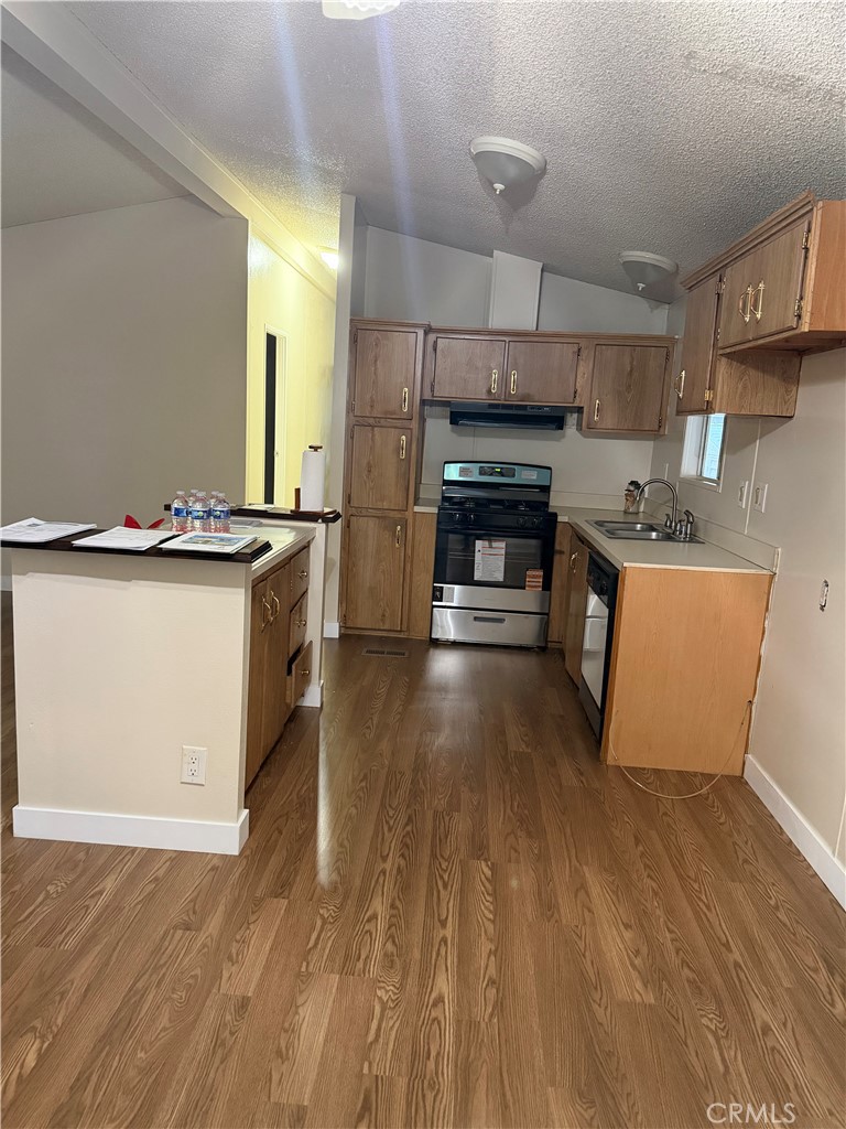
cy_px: 564
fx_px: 782
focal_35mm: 24
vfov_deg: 71.6
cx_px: 423
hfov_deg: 56.8
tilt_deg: -11.0
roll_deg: -3.1
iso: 640
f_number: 1.78
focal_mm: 6.76
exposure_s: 1/40
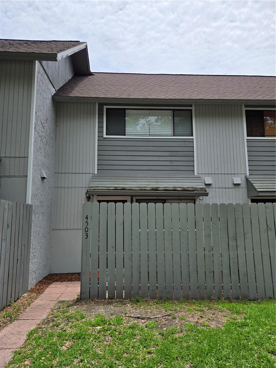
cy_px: 184
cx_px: 138
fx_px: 245
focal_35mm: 23
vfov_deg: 73.9
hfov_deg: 58.9
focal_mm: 5.4
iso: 32
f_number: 1.8
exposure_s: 1/2921
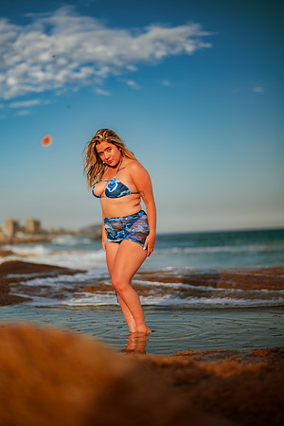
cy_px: 213
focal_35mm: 58
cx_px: 142
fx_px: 686
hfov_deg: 23.4
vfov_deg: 34.5
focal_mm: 58
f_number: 1.4
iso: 80
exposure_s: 1/6400
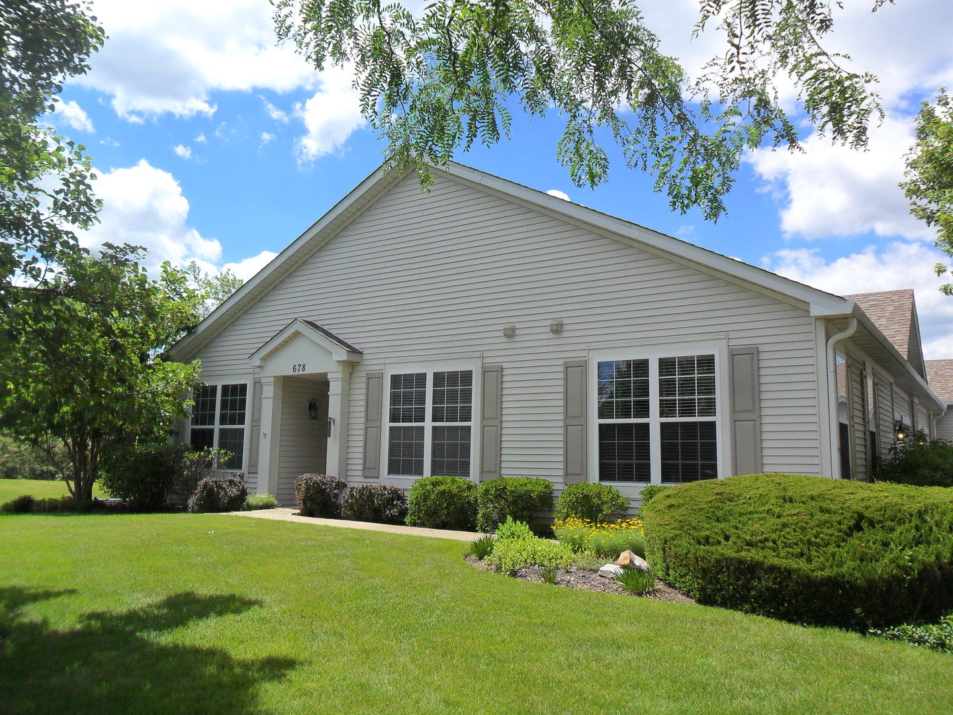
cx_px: 476
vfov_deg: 51.4
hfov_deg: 65.3
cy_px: 358
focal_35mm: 27
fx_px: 743
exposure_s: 1/1000
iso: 100
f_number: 3.5
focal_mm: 4.9
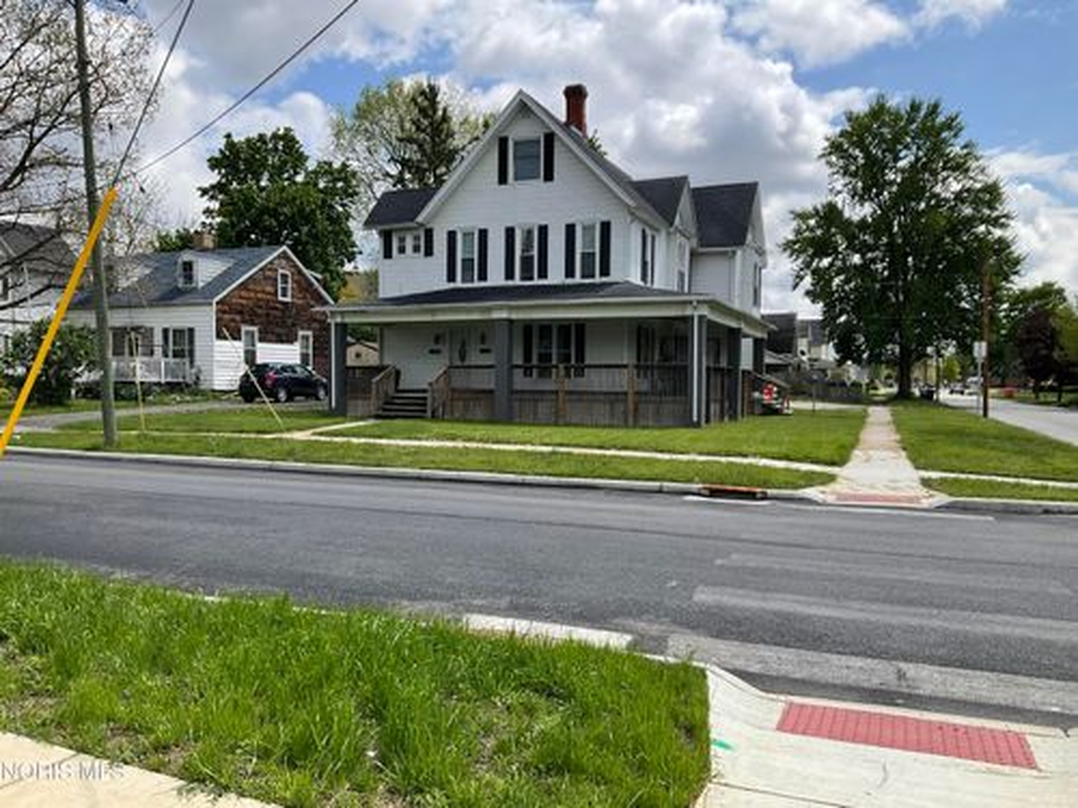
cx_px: 539
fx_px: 903
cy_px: 404
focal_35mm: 29
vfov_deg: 48.2
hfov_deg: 61.7
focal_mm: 3
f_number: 1.8
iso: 25
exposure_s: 1/2141
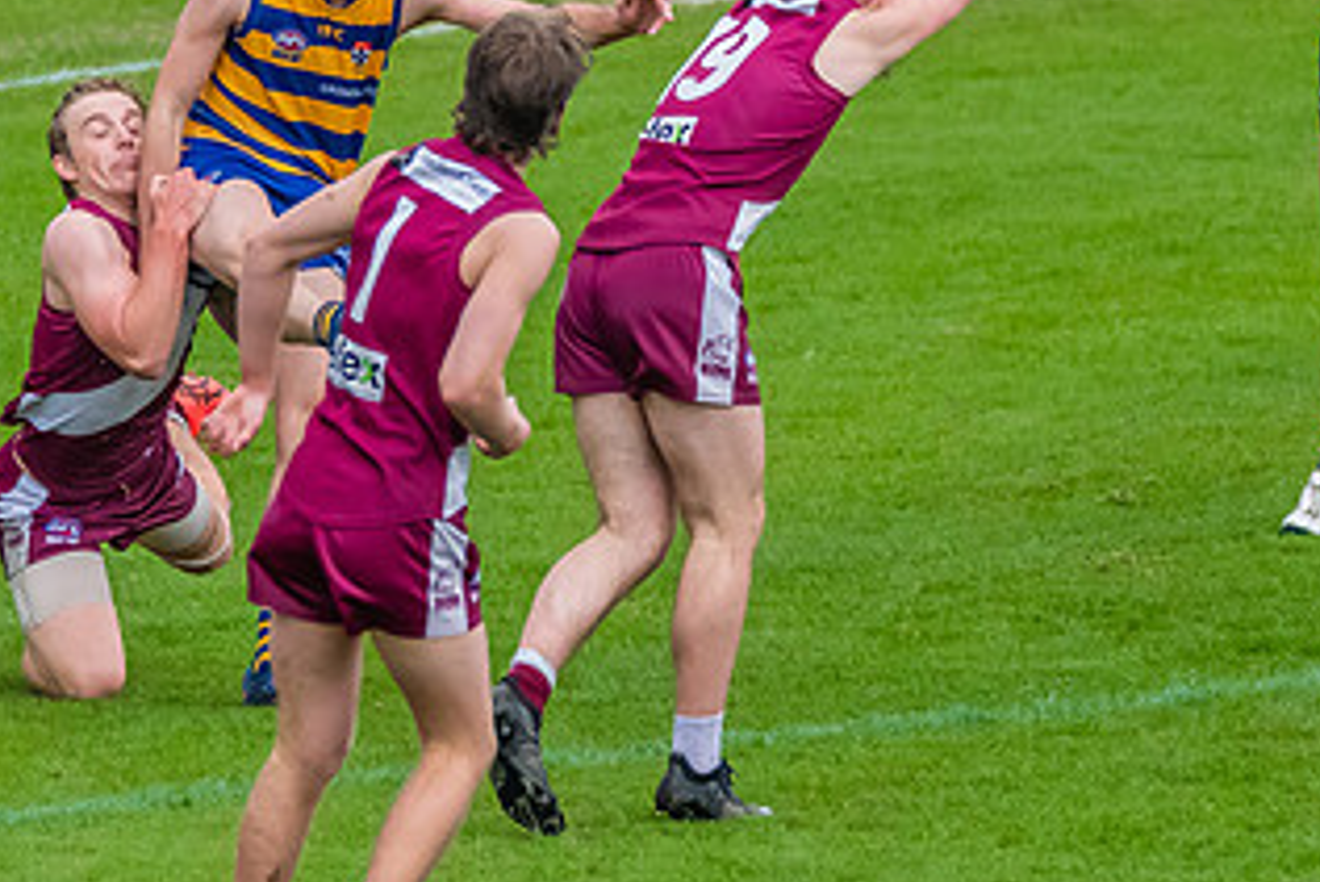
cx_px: 265
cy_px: 565
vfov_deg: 1.2
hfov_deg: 1.8
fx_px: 42257
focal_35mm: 1152
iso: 2800
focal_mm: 360
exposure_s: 1/1600
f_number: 6
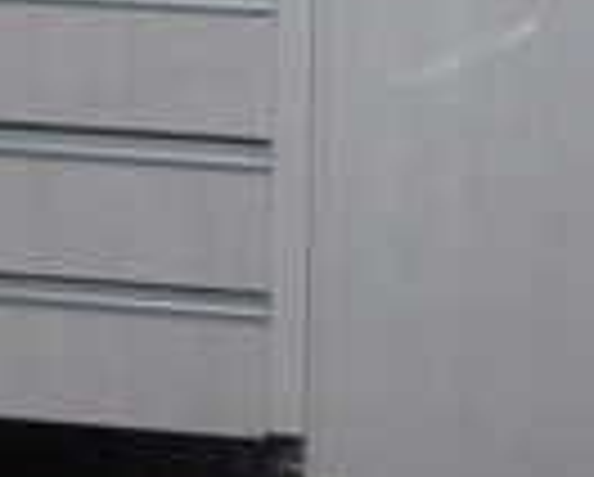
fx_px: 2078
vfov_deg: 12.0
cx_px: -81
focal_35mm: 118
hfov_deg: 15.8
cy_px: -400
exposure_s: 1/30
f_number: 3.3
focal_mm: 4.1
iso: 320
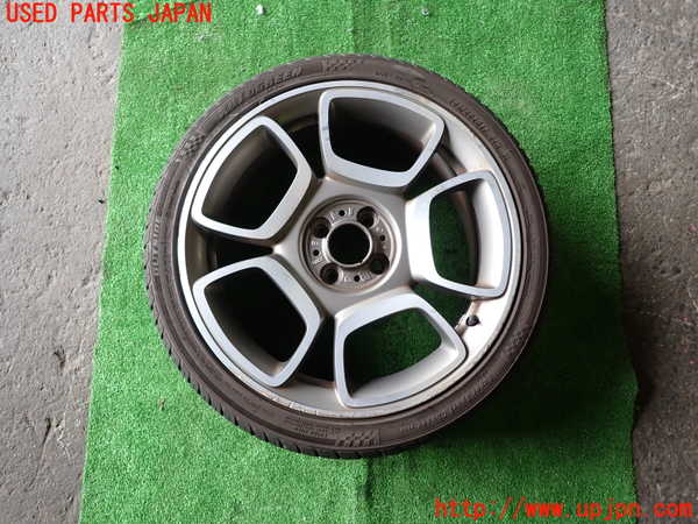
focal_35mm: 25
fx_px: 504
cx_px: 349
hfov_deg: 69.4
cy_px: 262
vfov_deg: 54.9
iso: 100
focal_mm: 4.5
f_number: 2
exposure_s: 1/60
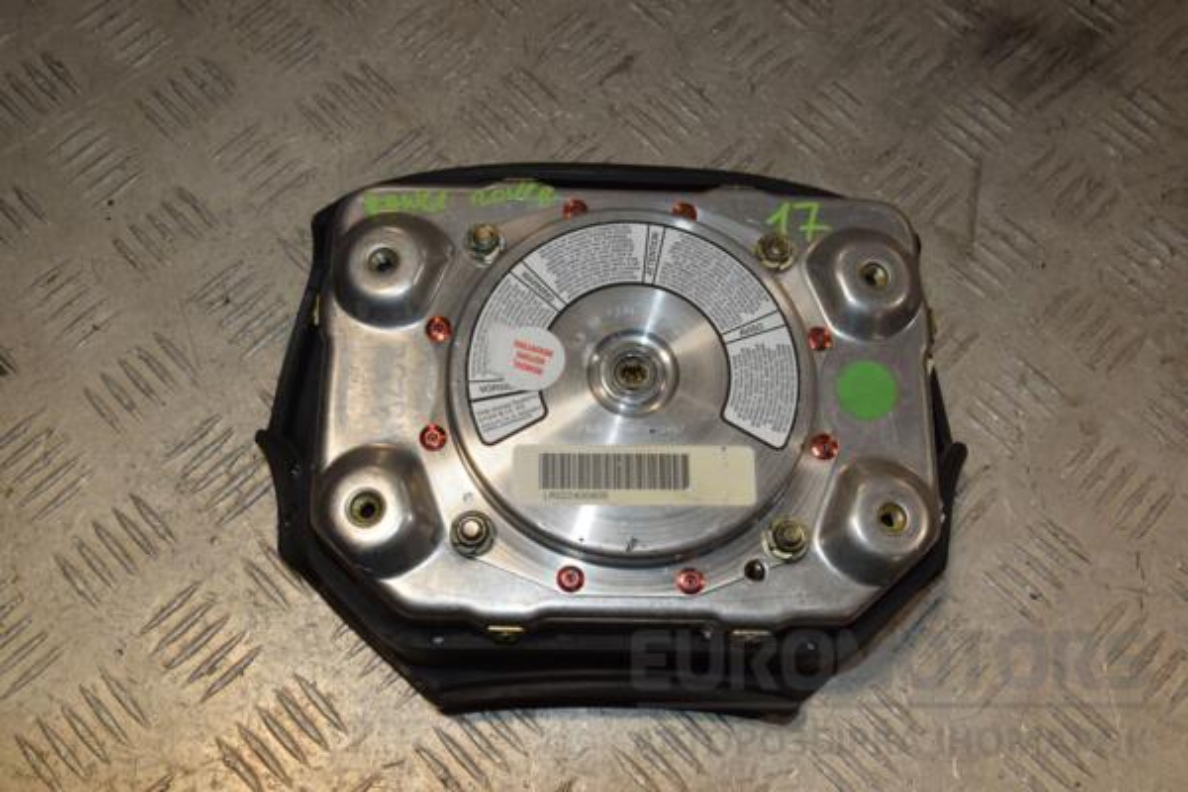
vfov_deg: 35.5
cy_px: 396
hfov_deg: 51.3
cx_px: 594
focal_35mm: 38
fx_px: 1237
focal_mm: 25
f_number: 13
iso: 800
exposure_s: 1/200
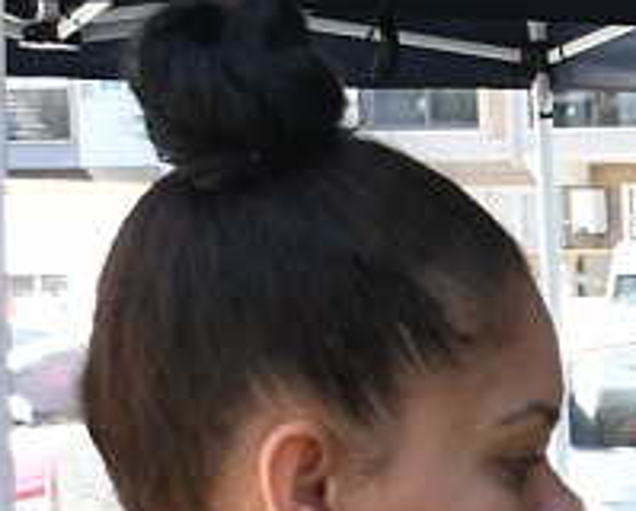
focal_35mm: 227
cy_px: 883
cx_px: 1739
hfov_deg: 7.7
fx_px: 4281
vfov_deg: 6.7
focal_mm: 22
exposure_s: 1/160
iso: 200
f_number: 6.3
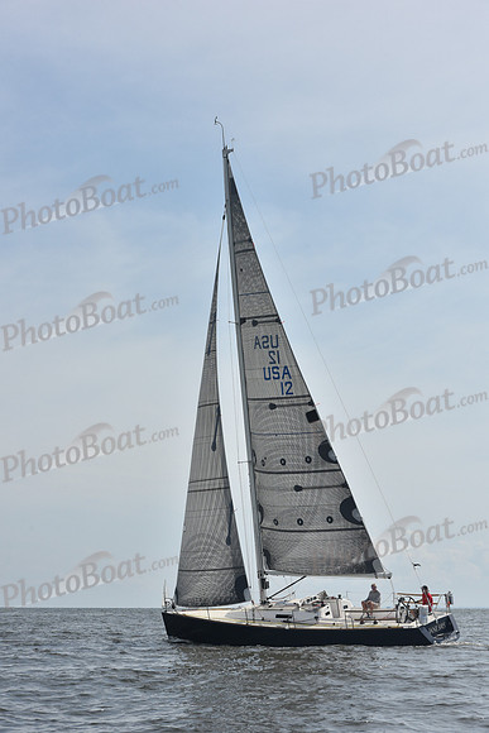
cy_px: 366
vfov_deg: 28.8
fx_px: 1425
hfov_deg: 19.5
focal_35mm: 70
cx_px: 244
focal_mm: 70
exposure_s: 1/1250
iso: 320
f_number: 11
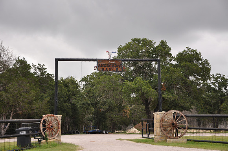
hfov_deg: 29.9
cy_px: 76
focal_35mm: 68
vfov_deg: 20.1
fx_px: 427
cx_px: 114
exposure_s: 1/200
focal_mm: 45
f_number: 4.8
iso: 360
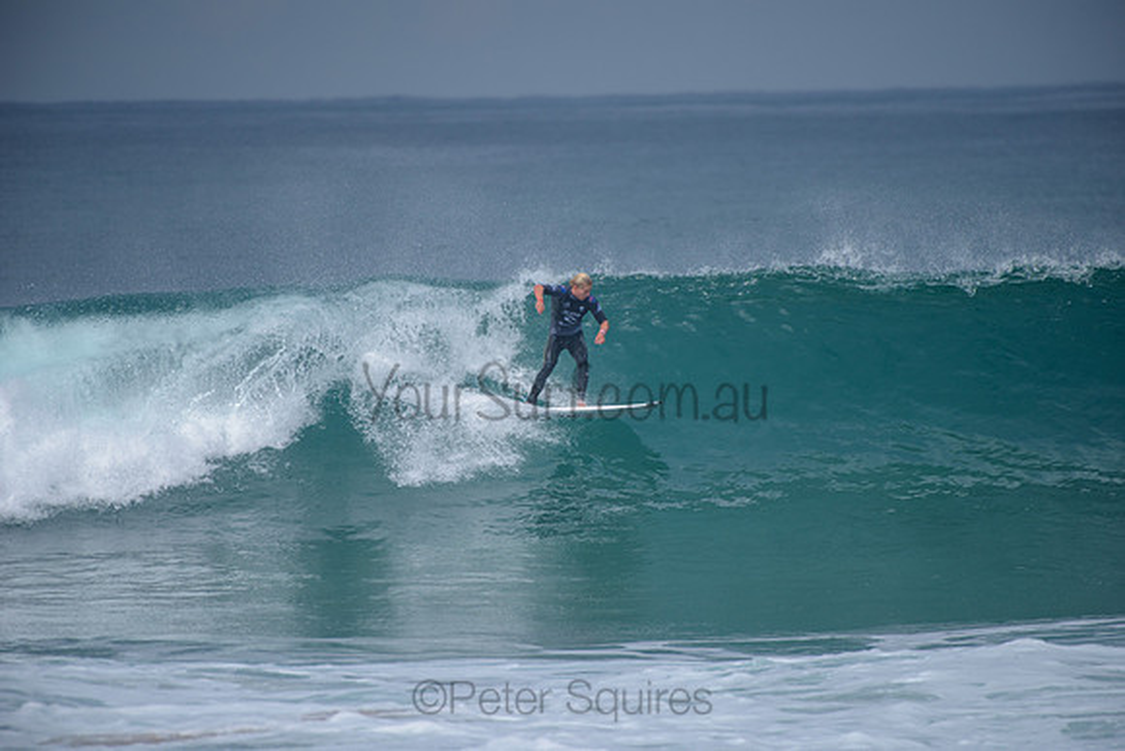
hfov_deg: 4.1
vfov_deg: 2.8
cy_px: 376
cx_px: 562
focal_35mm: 500
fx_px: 15628
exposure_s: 1/2000
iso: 200
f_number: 5.6
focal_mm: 500
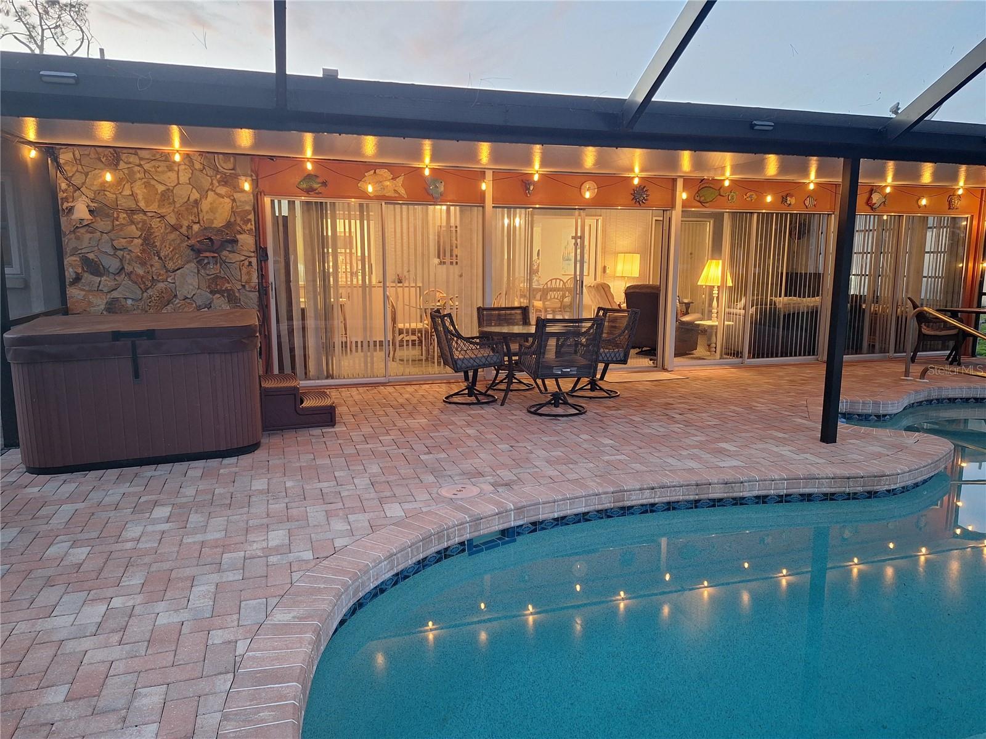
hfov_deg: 73.9
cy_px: 370
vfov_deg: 58.9
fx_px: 655
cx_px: 493
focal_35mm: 23
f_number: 1.8
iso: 250
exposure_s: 1/30
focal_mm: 5.54
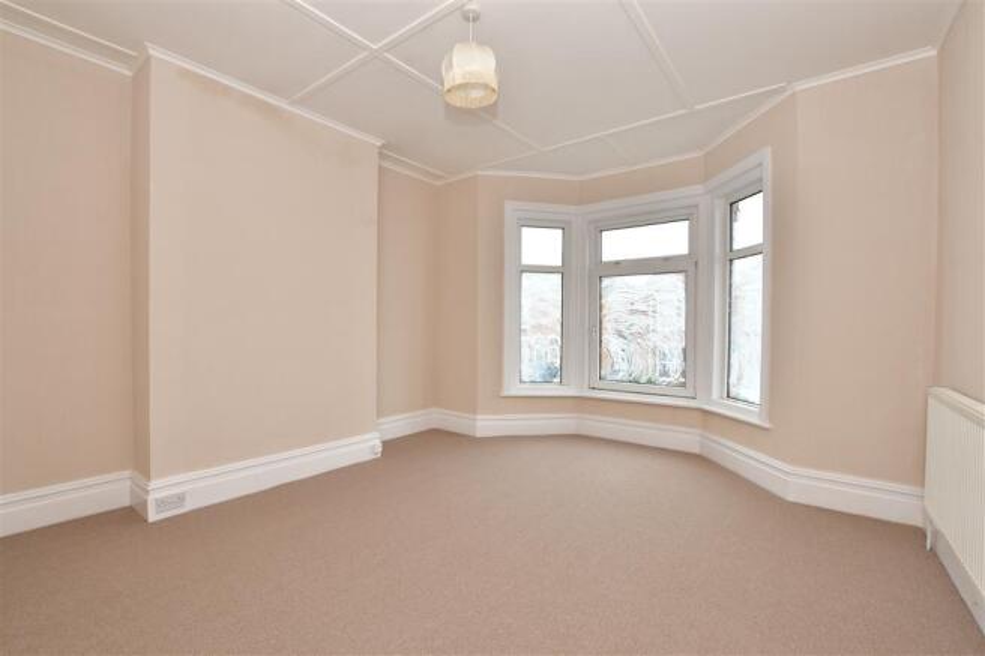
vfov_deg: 77.3
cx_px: 492
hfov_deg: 100.4
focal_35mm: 15
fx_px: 410
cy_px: 328
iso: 200
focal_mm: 10
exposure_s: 1/30
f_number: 8
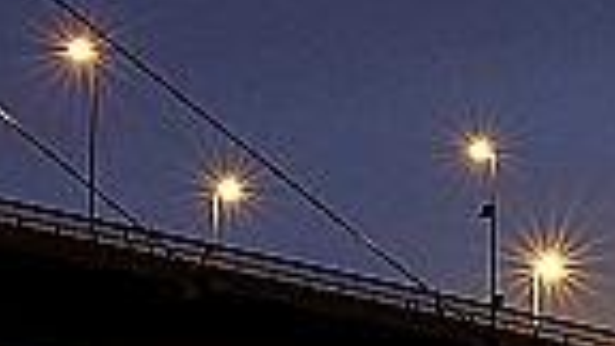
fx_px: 6327
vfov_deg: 3.1
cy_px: 769
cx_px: 1320
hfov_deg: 5.4
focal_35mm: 388
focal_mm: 52
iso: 200
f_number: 14
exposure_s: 25
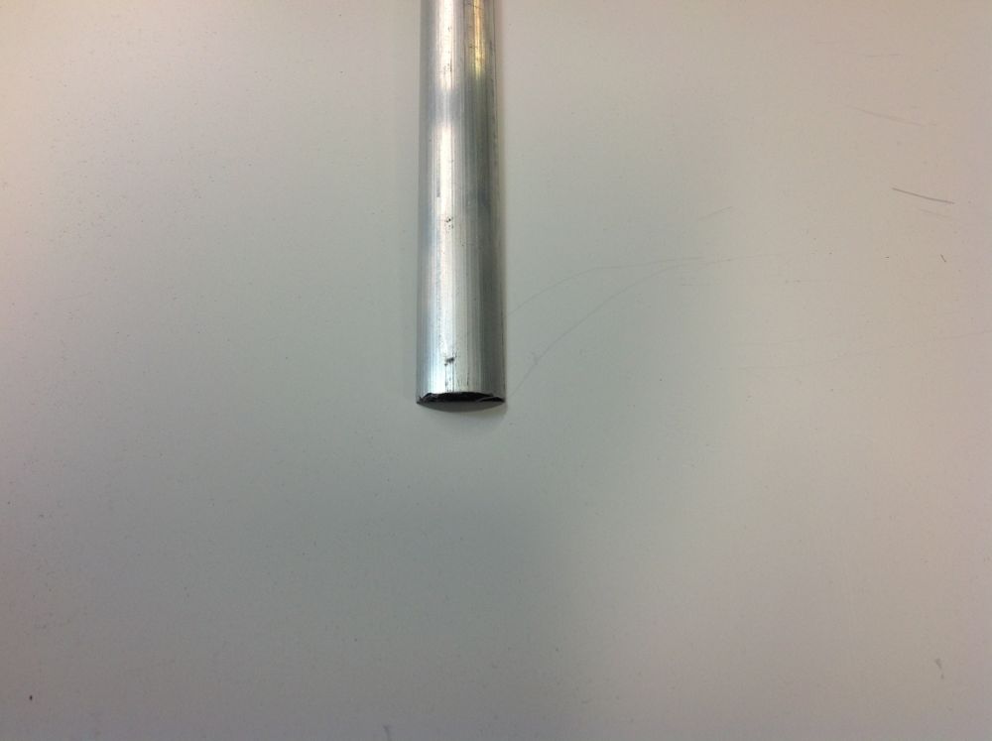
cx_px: 496
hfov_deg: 52.7
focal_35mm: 35
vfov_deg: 40.6
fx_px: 1002
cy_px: 370
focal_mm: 4.28
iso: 64
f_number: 2.4
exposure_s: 1/33
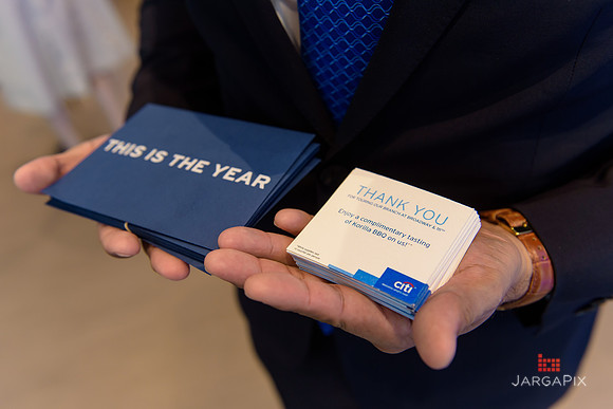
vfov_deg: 41.1
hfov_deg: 58.7
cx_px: 306
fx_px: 545
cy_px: 204
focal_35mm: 32
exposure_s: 1/160
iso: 640
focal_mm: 32
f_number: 3.2
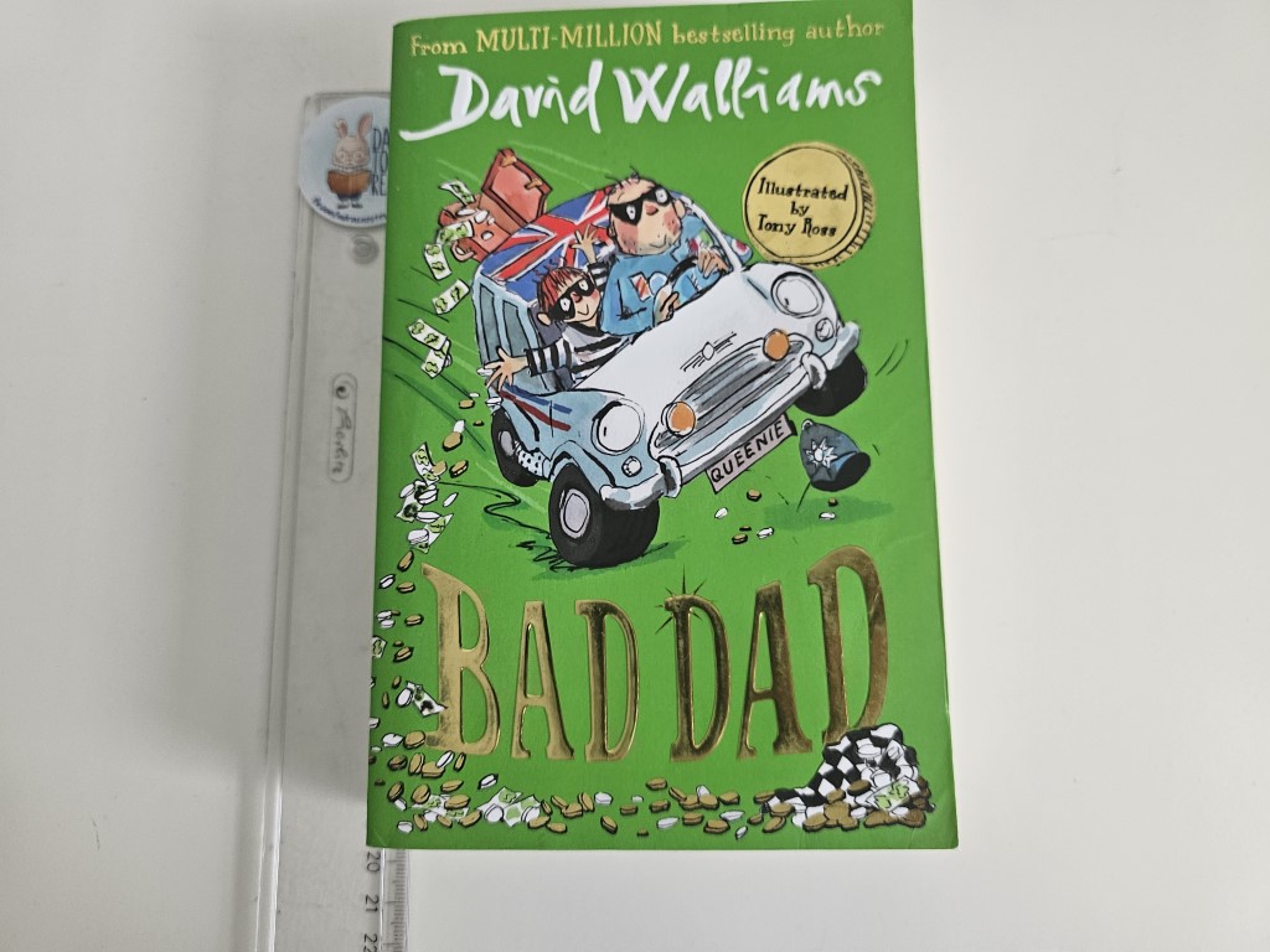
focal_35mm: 23
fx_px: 844
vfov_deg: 58.9
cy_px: 476
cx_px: 635
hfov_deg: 73.9
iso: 250
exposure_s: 1/66
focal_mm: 6.3
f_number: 1.7
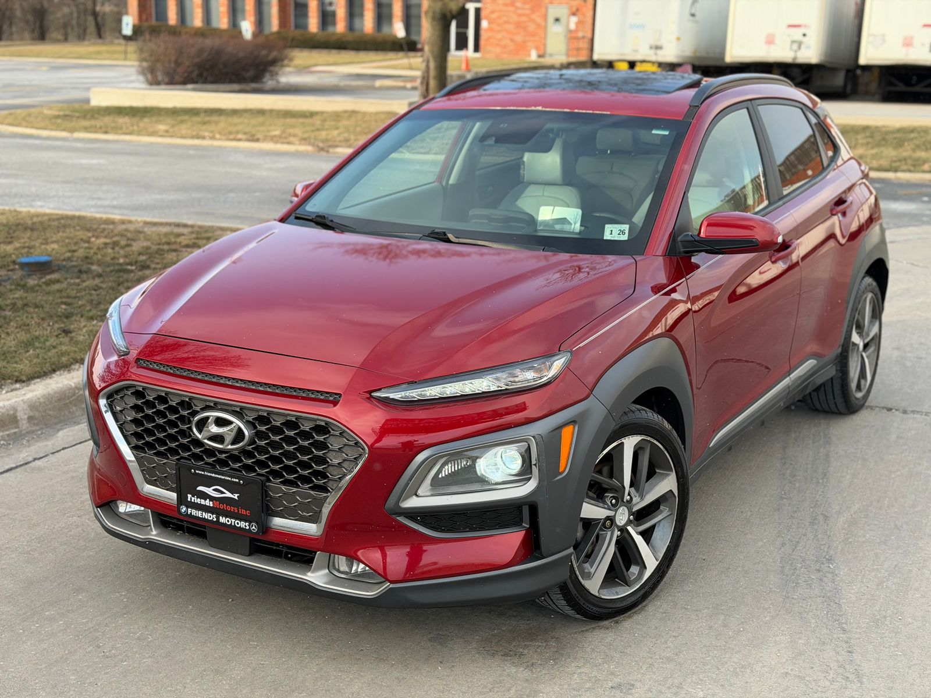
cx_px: 466
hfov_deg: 39.7
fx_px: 1291
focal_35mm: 48
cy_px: 349
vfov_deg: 30.3
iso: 80
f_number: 1.78
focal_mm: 6.76
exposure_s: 1/762
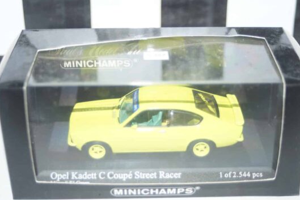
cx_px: 147
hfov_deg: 33.6
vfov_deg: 22.8
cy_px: 99
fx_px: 496
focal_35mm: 60
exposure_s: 1/125
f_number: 4
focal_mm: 35
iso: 500
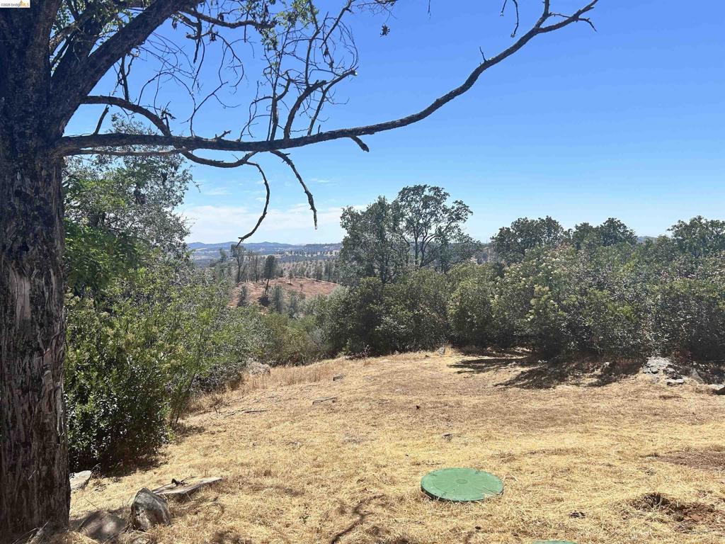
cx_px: 362
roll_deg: +1.6
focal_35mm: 26
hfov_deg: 67.3
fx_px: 545
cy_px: 272
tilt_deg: -2.7
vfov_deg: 53.1
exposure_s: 1/4831
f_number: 1.5
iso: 50
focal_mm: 5.7
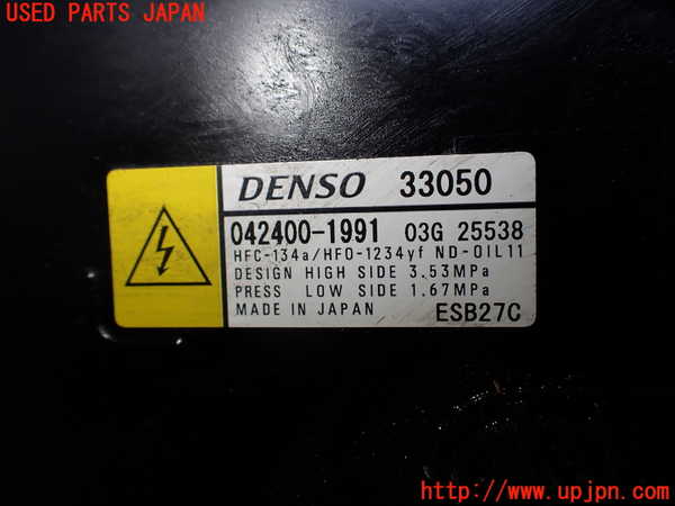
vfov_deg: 46.8
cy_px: 253
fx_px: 585
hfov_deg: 60.0
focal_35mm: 30
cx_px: 338
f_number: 3.2
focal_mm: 5.4
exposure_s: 1/125
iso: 100
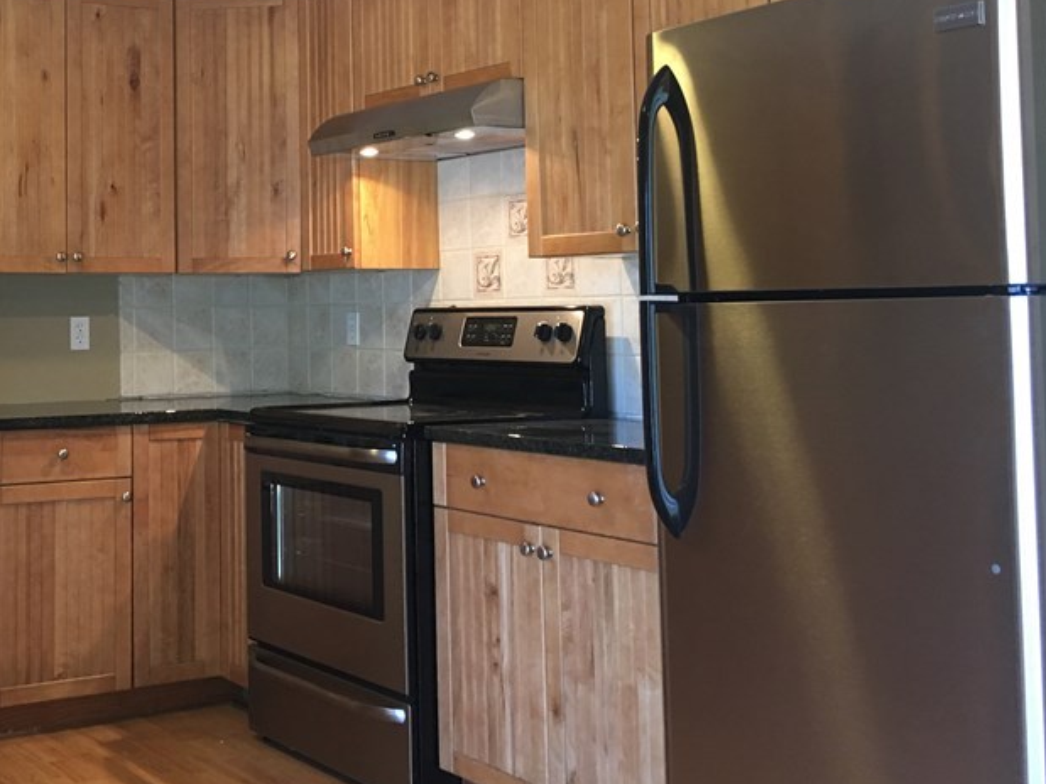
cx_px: 203
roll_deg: -0.2
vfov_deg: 29.9
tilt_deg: +3.0
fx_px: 1450
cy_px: 221
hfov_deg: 38.1
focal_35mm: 48
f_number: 2.2
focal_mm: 4.15
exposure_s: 1/15
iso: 50
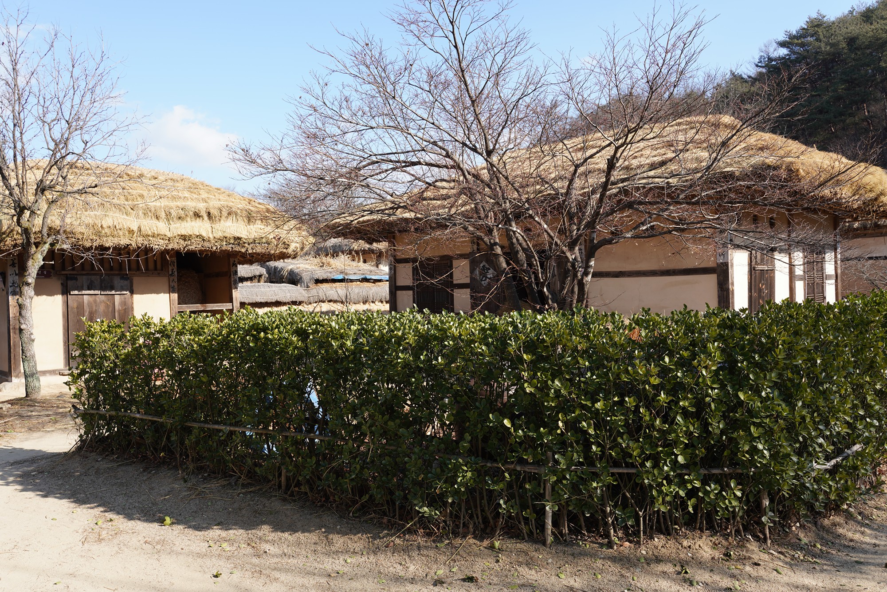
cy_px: 296
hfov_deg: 65.5
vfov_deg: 46.4
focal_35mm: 28
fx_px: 690
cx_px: 444
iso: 100
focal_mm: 28
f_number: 9
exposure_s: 1/100
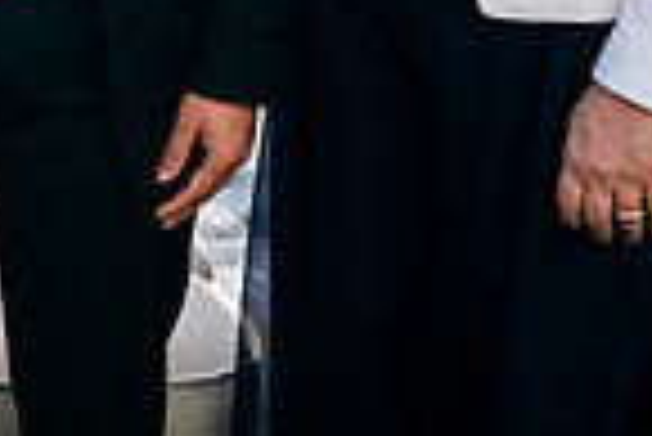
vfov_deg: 10.5
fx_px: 2230
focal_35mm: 123
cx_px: -357
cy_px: -342
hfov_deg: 15.2
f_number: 3.5
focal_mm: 28
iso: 200
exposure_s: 1/640
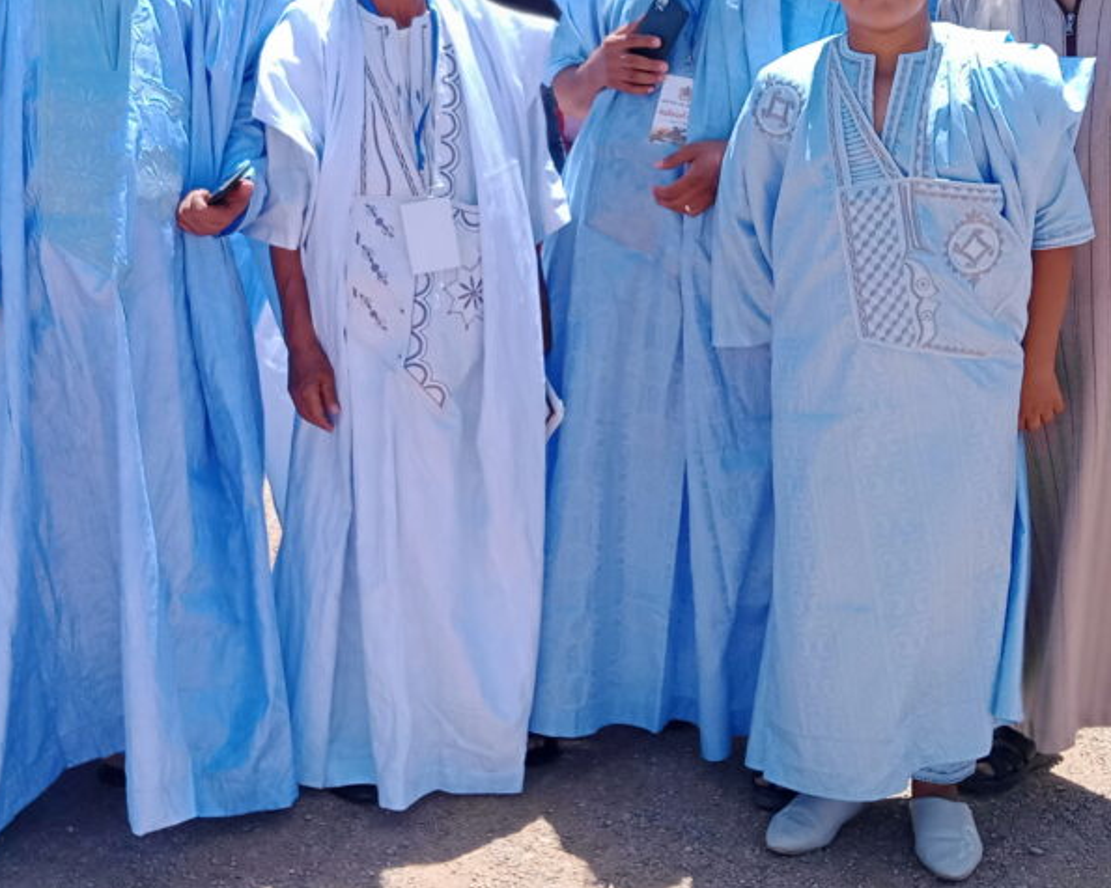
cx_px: 424
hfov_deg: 39.3
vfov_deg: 31.8
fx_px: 1545
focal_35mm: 47
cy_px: 280
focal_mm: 3.37
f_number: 2.2
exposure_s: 1/908
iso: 104
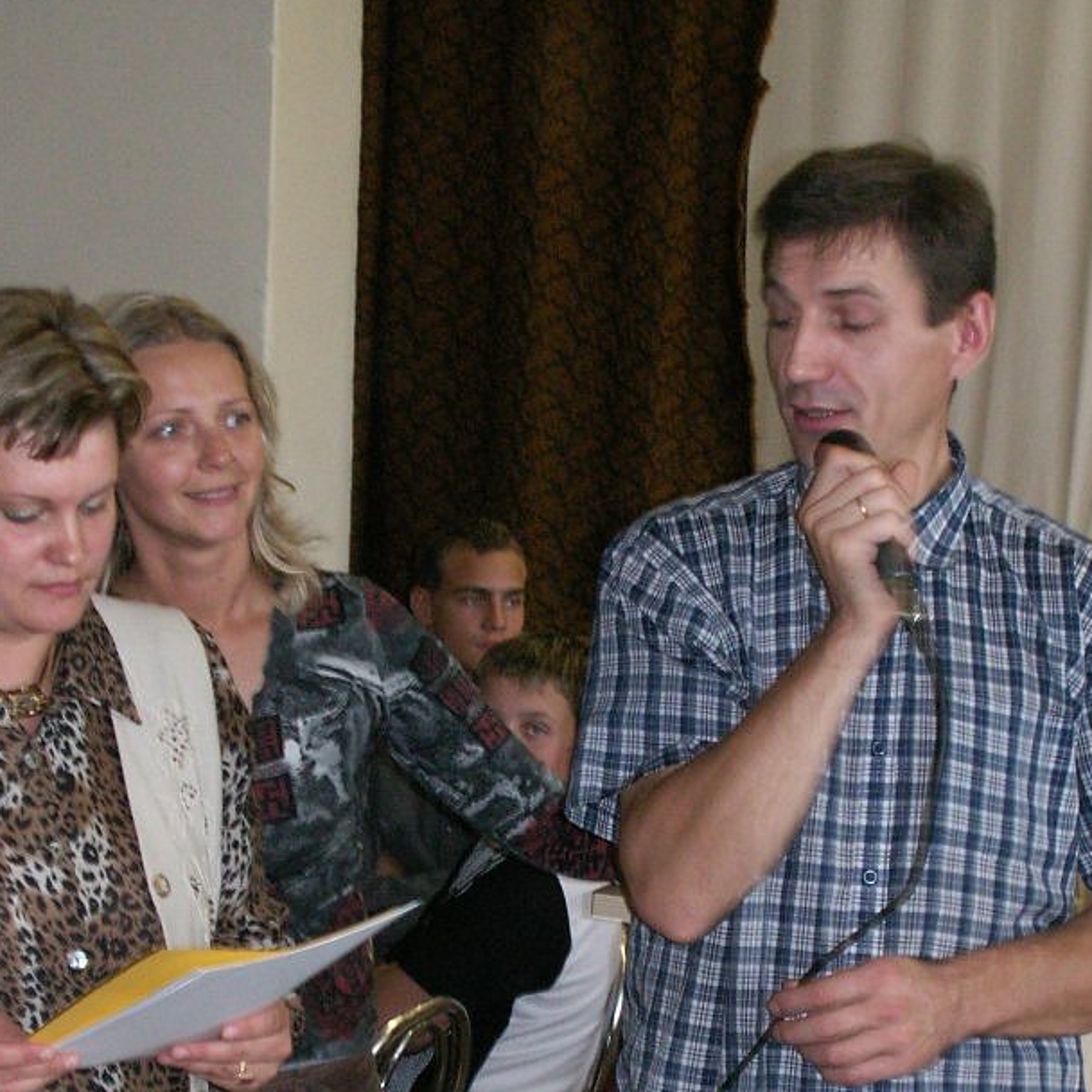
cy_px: 921
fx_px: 3069
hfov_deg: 20.1
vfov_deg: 19.9
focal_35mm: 86
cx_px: 679
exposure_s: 1/40
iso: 100
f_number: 3.5
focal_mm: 7.7
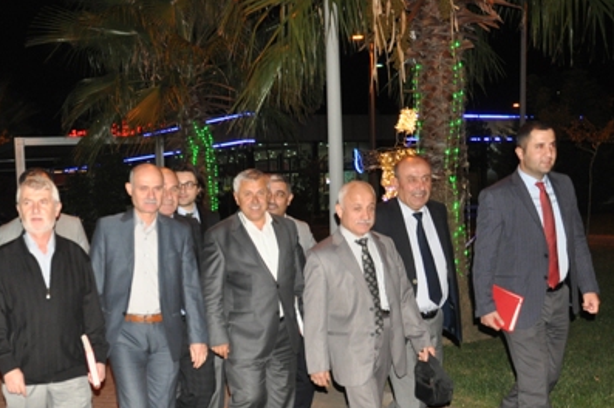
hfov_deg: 38.0
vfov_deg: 26.1
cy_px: 322
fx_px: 866
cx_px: 147
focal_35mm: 51
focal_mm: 21
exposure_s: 1/60
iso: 800
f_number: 3.8
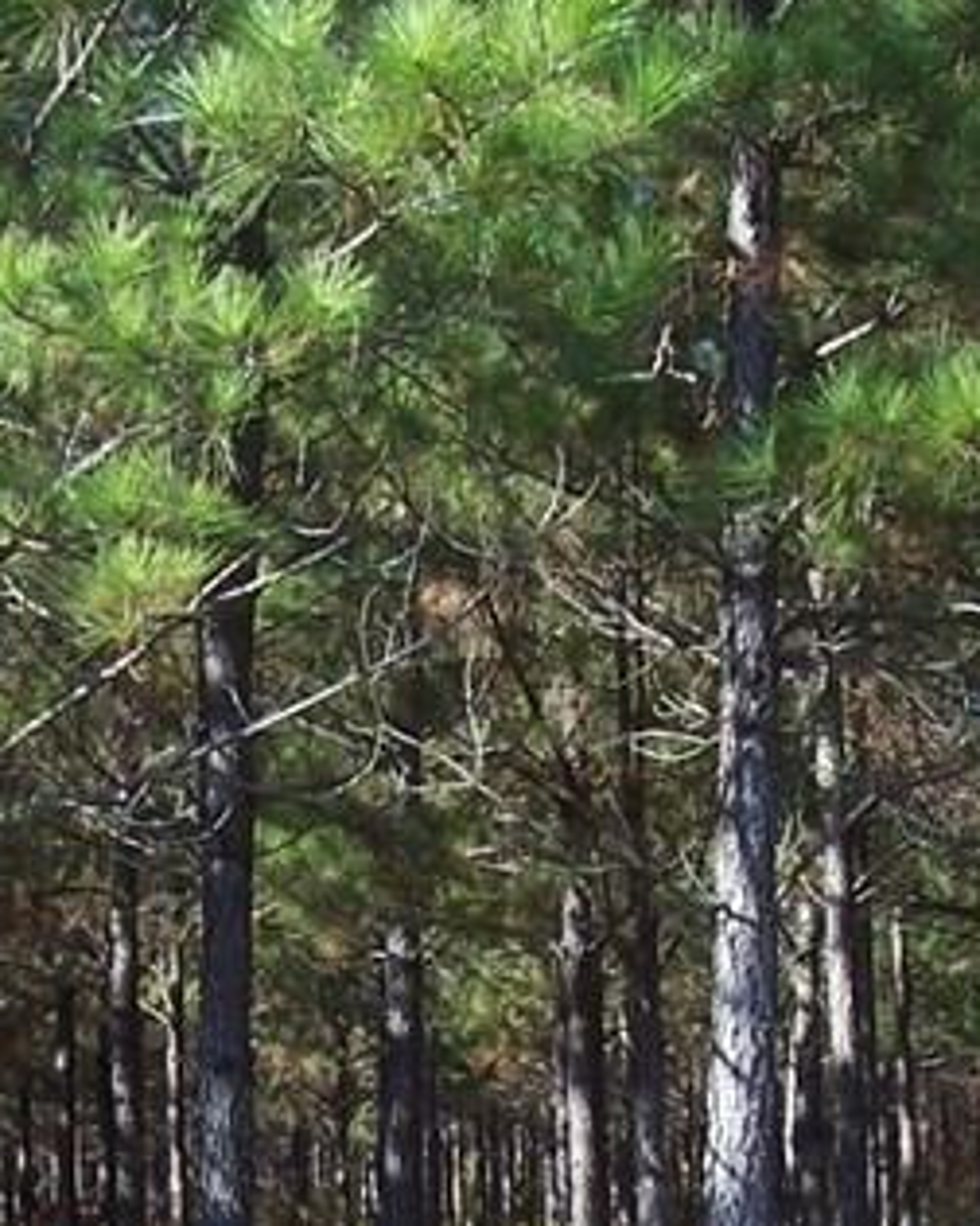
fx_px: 3916
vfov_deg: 17.0
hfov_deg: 14.2
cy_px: 1467
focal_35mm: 108
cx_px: 342
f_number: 5.6
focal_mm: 5.6
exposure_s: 1/125
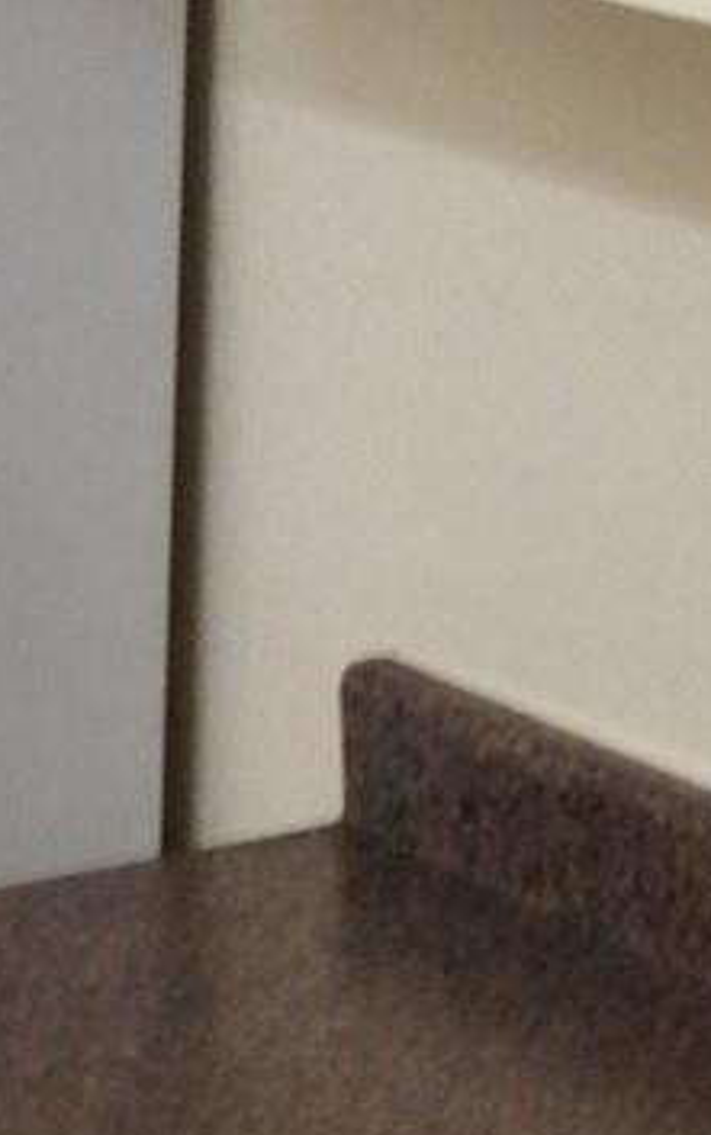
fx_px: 6658
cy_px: 357
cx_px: -174
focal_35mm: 215
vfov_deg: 9.7
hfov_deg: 6.1
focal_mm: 4.28
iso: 64
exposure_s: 1/20
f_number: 2.4
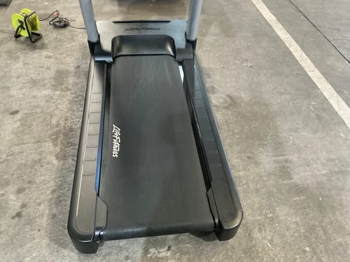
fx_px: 283
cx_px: 175
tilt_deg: -46.4
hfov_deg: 63.4
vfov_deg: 49.7
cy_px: 131
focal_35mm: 28
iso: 250
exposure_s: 1/50
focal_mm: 3
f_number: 1.8
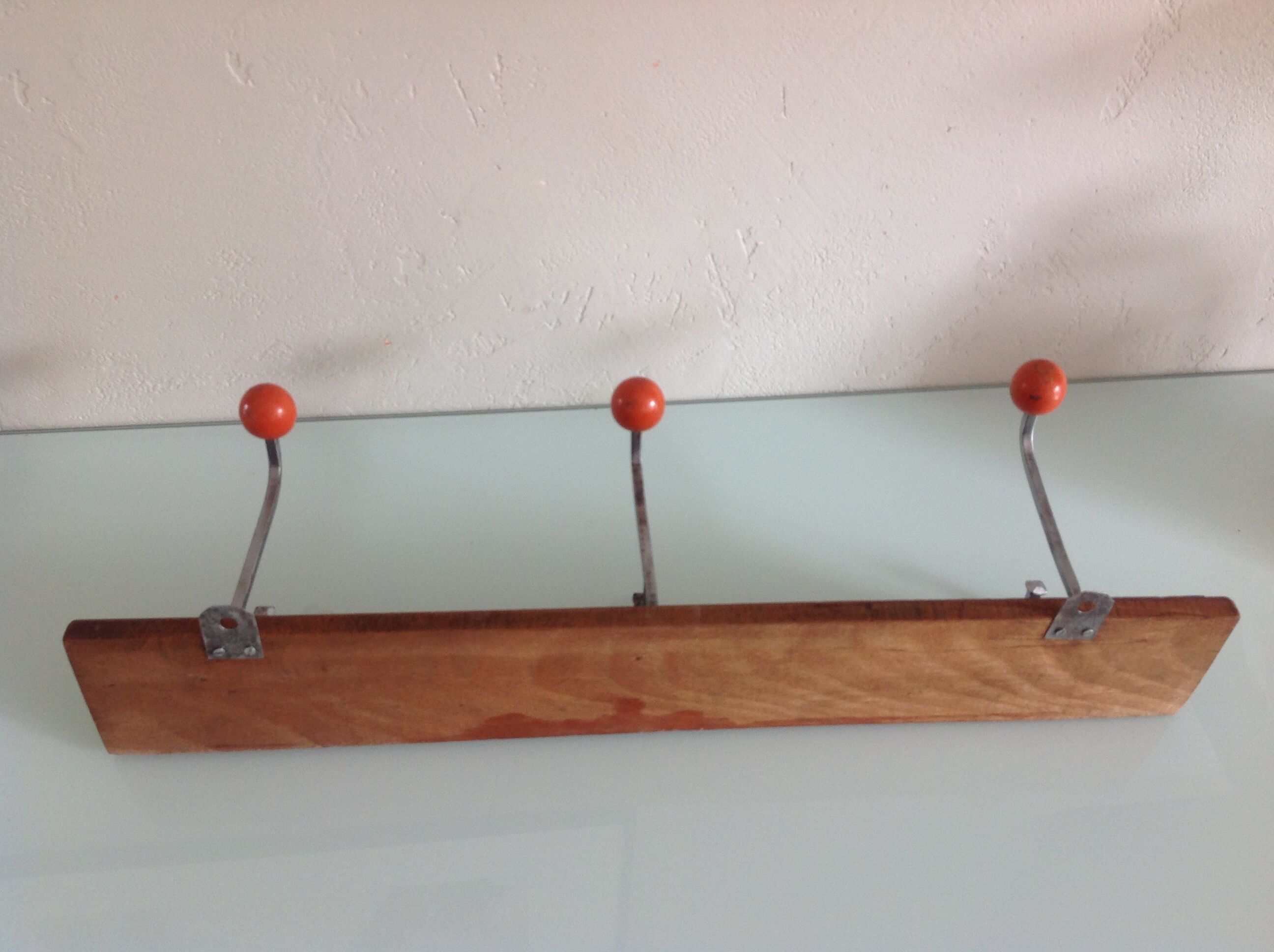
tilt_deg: -47.7
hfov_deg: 52.7
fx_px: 1286
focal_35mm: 35
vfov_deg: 40.6
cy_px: 476
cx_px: 637
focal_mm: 4.28
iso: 64
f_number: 2.4
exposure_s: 1/24
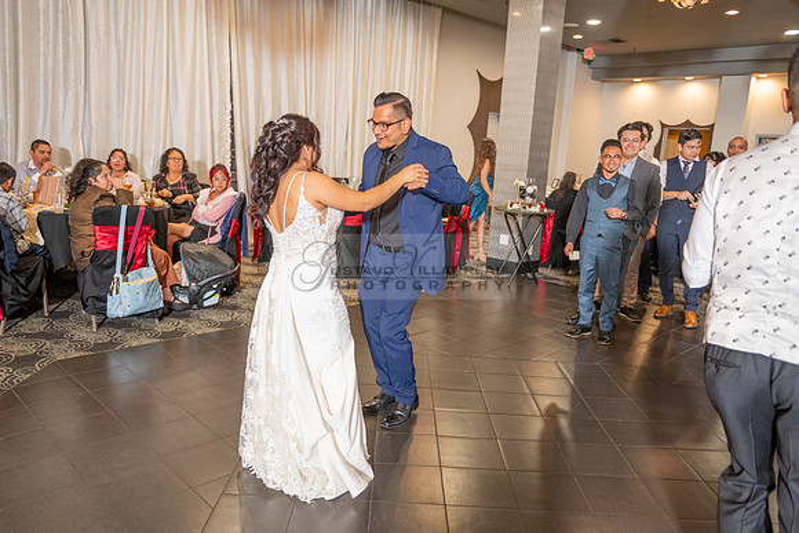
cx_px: 400
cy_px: 266
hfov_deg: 65.5
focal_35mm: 28
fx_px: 622
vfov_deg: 46.4
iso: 800
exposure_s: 1/125
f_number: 3.5
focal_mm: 28
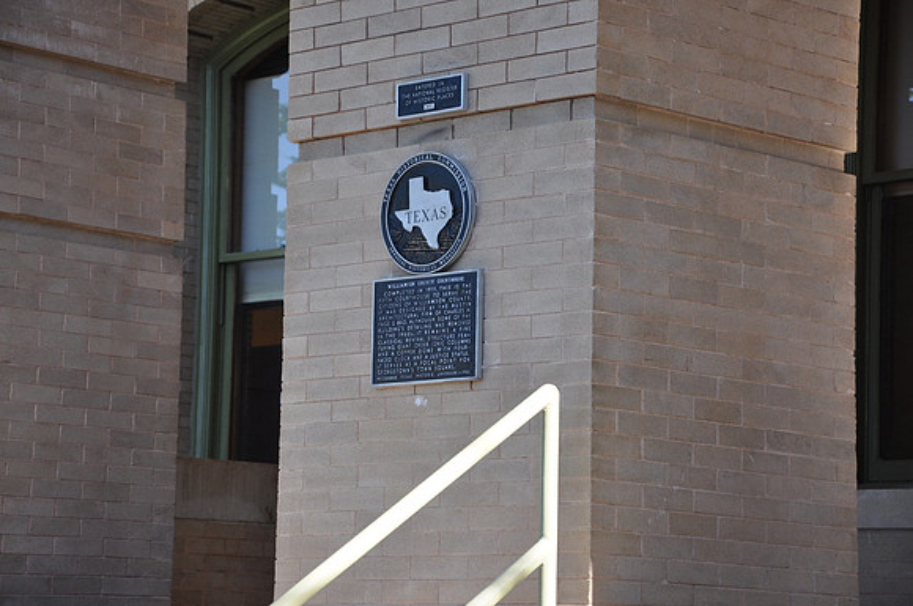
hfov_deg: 18.2
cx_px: 456
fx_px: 2849
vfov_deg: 12.1
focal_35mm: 112
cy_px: 303
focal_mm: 75
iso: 400
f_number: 5.3
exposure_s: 1/80
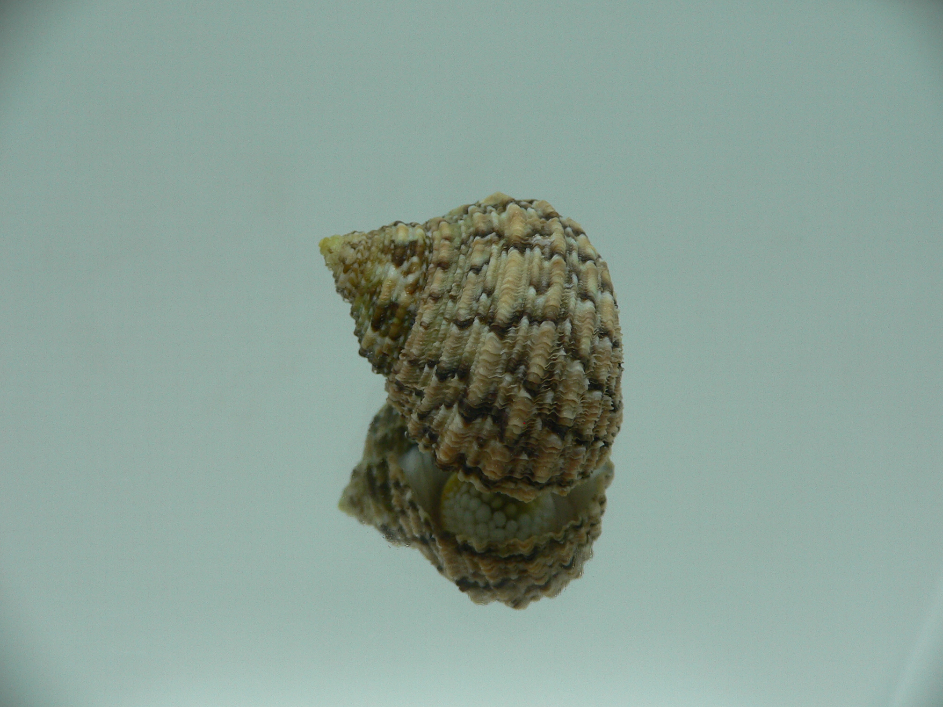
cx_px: 472
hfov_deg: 52.6
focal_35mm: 35
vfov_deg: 40.7
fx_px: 953
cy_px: 354
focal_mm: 4.6
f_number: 2.8
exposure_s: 1/60
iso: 80
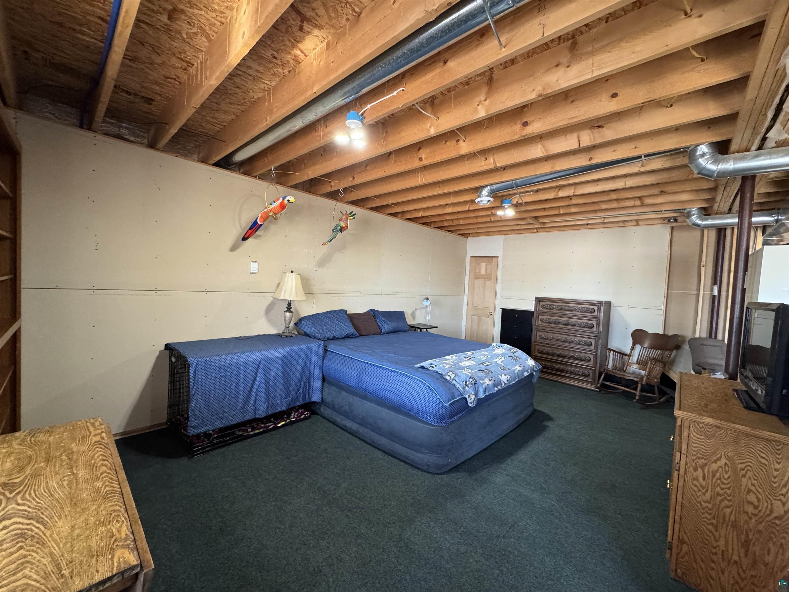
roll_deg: -3.5
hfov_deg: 102.1
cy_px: 296
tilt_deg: -3.1
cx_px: 394
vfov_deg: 85.7
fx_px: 319
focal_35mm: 14
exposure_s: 1/60
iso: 320
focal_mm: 2.22
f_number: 2.2
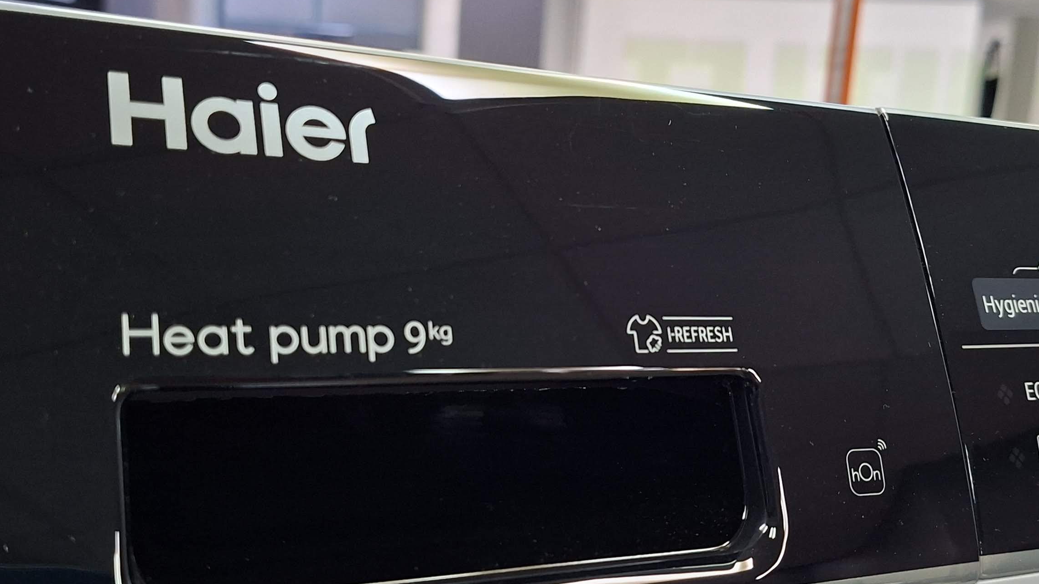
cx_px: 605
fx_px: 1212
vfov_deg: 27.1
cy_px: 306
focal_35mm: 44
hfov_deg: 46.2
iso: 250
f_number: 1.8
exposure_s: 1/100
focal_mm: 5.54
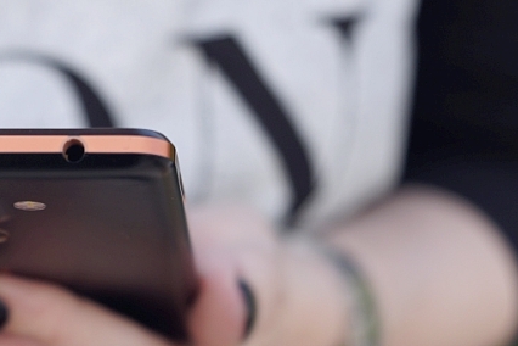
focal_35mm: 122
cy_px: 241
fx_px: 1755
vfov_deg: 11.2
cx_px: -30
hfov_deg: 16.4
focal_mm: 52
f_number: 4.5
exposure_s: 1/160
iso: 160
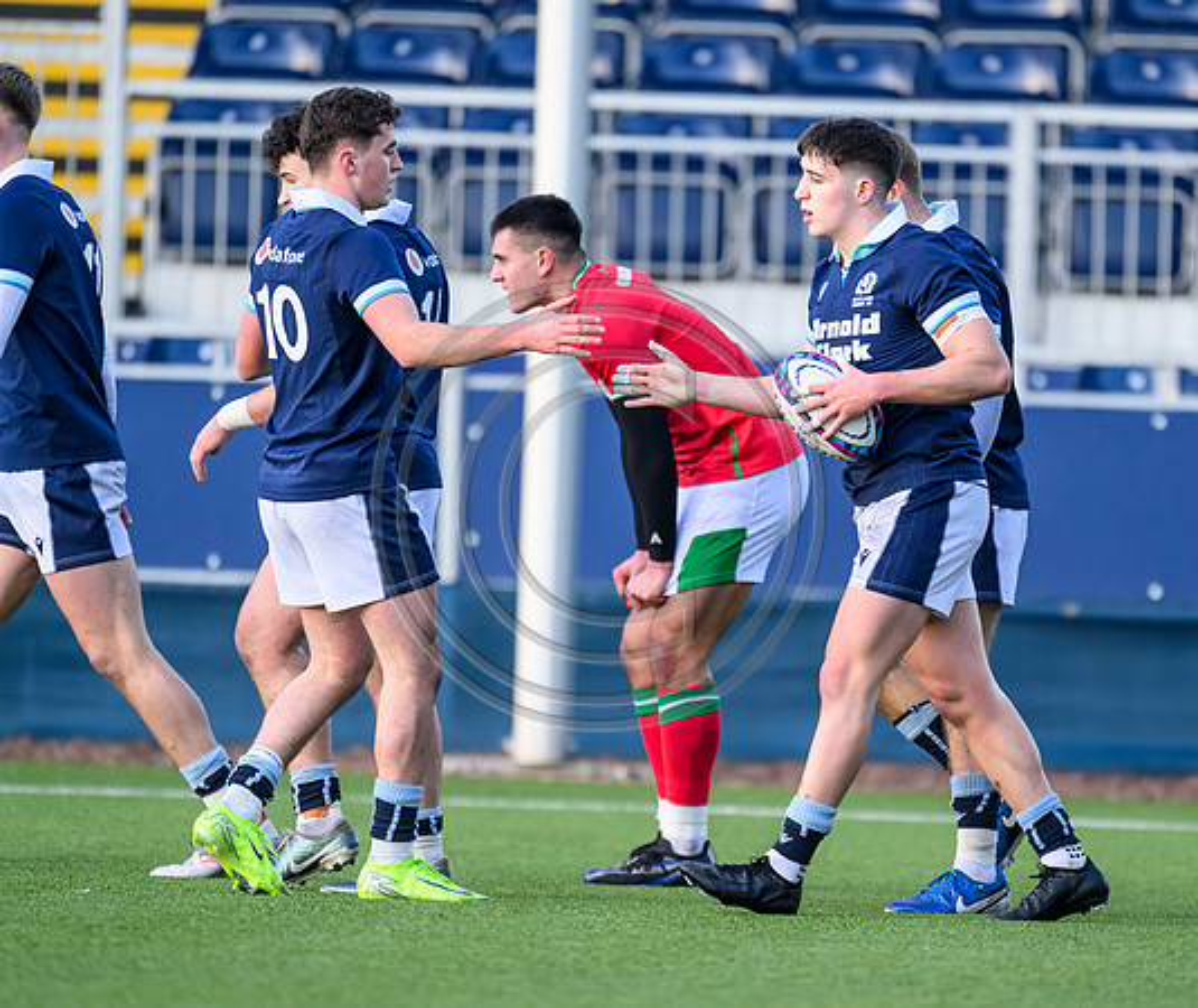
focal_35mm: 681
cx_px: 792
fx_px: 24655
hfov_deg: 2.8
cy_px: 529
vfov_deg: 2.3
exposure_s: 1/1250
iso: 4000
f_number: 4
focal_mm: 560
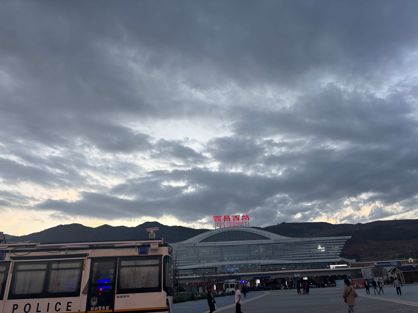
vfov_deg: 53.1
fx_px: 314
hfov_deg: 67.3
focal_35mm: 26
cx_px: 209
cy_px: 156
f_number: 1.6
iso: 32
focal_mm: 5.96
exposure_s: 1/115
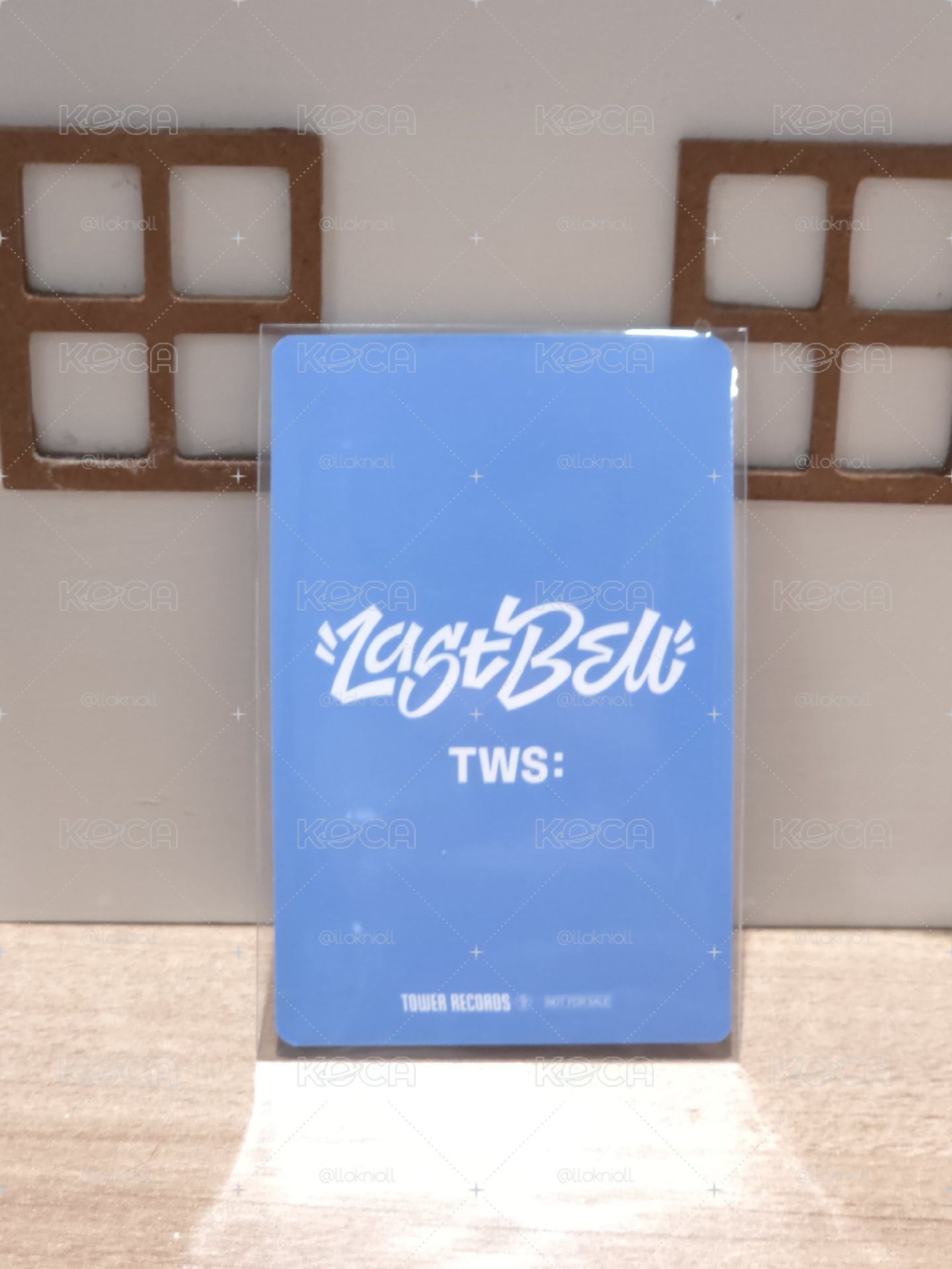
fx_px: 2530
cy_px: 634
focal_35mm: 69
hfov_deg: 21.3
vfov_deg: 28.2
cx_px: 476
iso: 250
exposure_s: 1/30
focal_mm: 7
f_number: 2.4
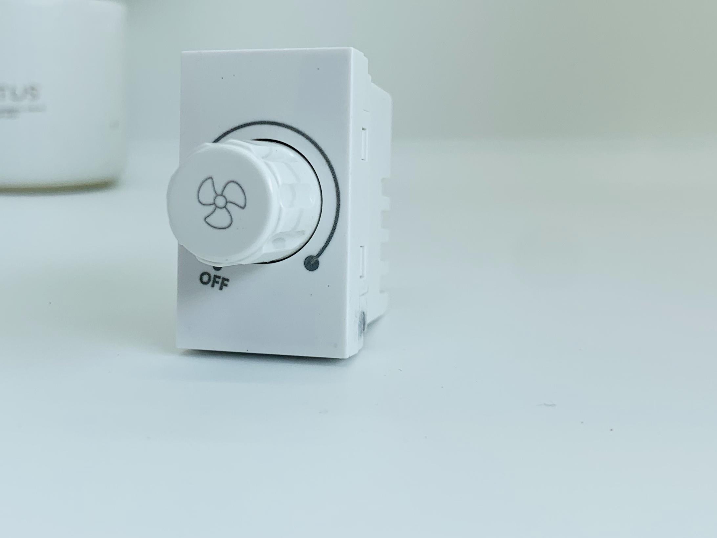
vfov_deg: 30.2
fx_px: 994
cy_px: 213
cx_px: 294
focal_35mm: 48
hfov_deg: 39.5
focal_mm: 4.25
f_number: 1.8
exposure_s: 1/381
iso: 25
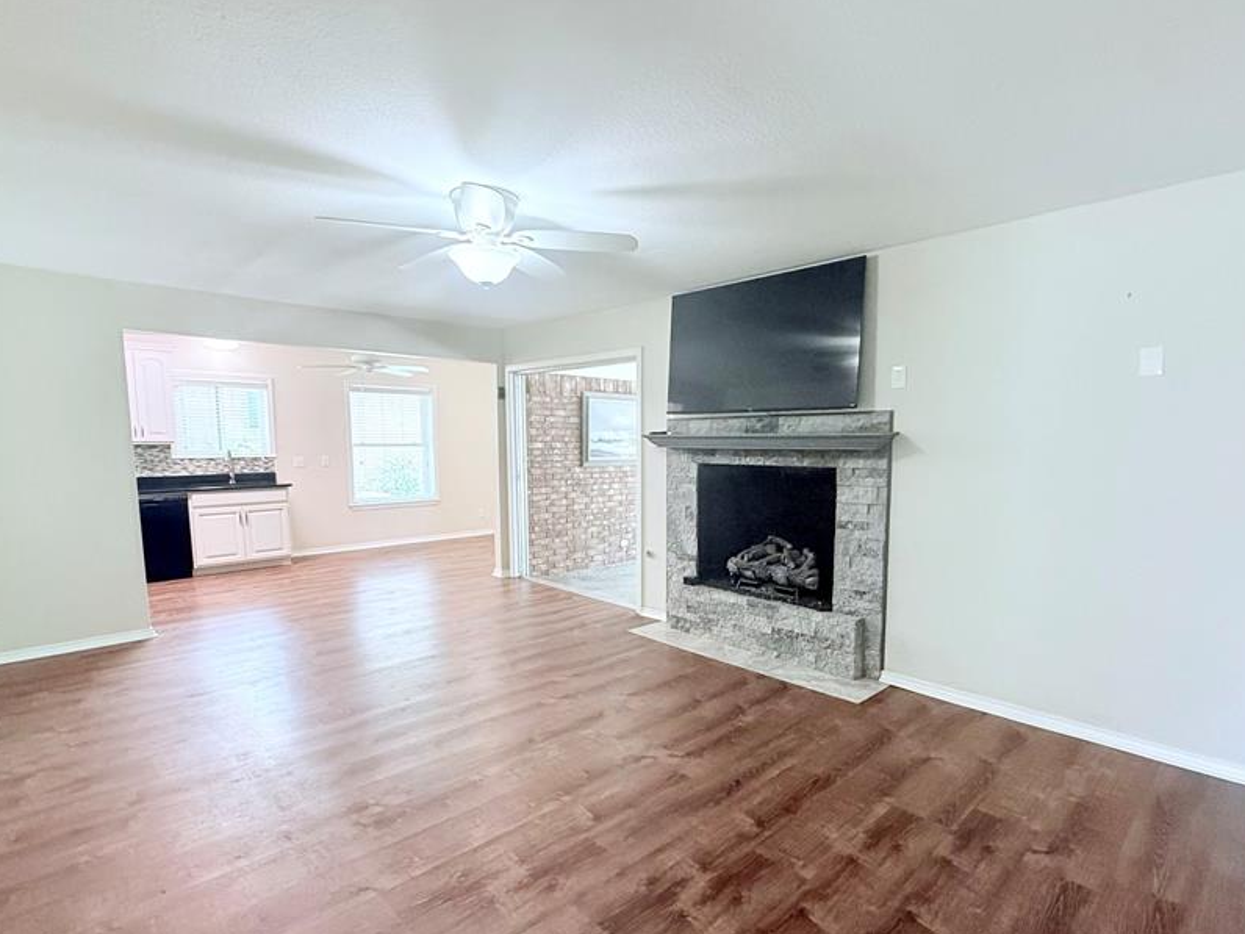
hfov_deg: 87.7
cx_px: 641
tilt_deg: -7.1
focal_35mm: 18
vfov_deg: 71.4
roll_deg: -0.7
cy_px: 516
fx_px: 647
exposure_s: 1/120
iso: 640
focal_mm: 2.22
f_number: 2.2
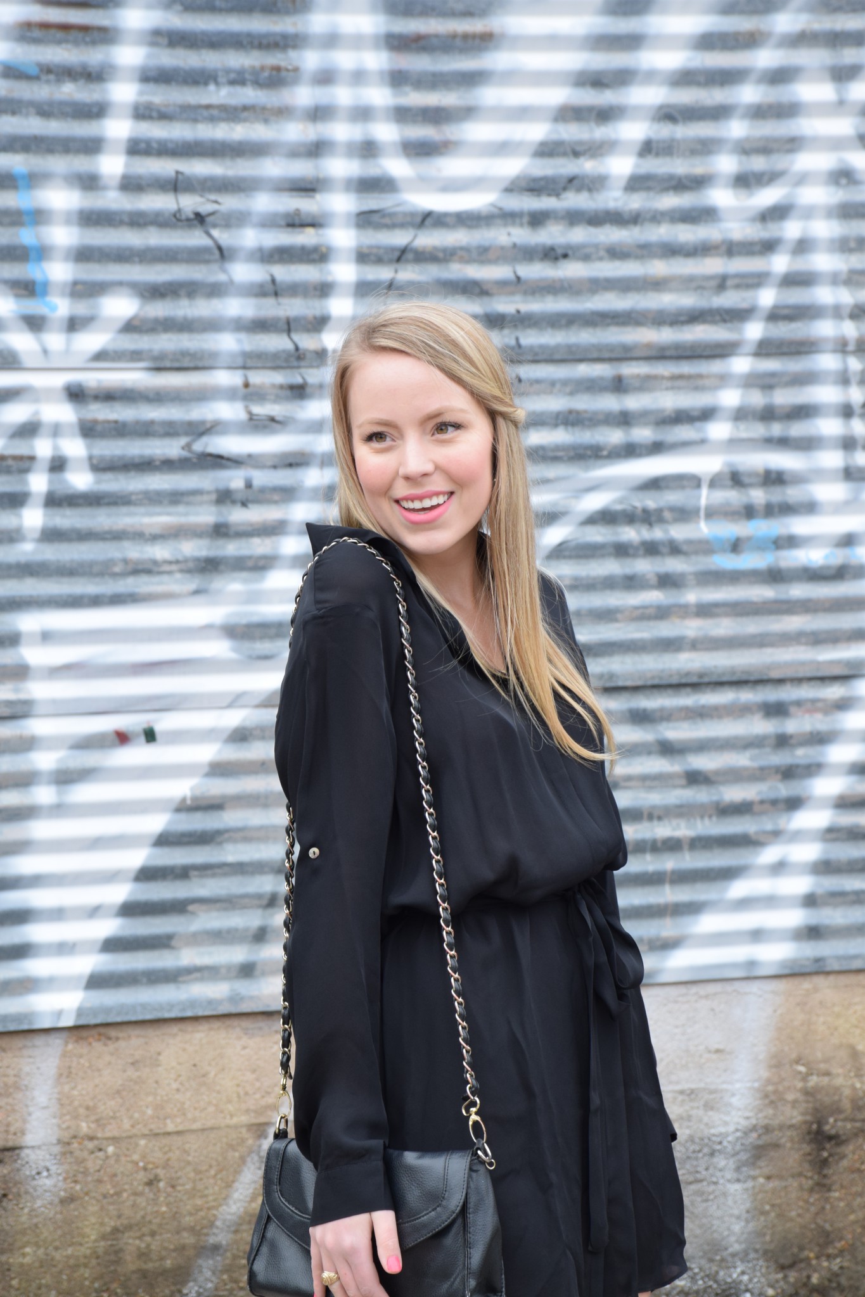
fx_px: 4055
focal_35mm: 112
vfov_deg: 18.2
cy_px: 648
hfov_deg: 12.2
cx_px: 432
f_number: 8
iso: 400
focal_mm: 75
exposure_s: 1/125
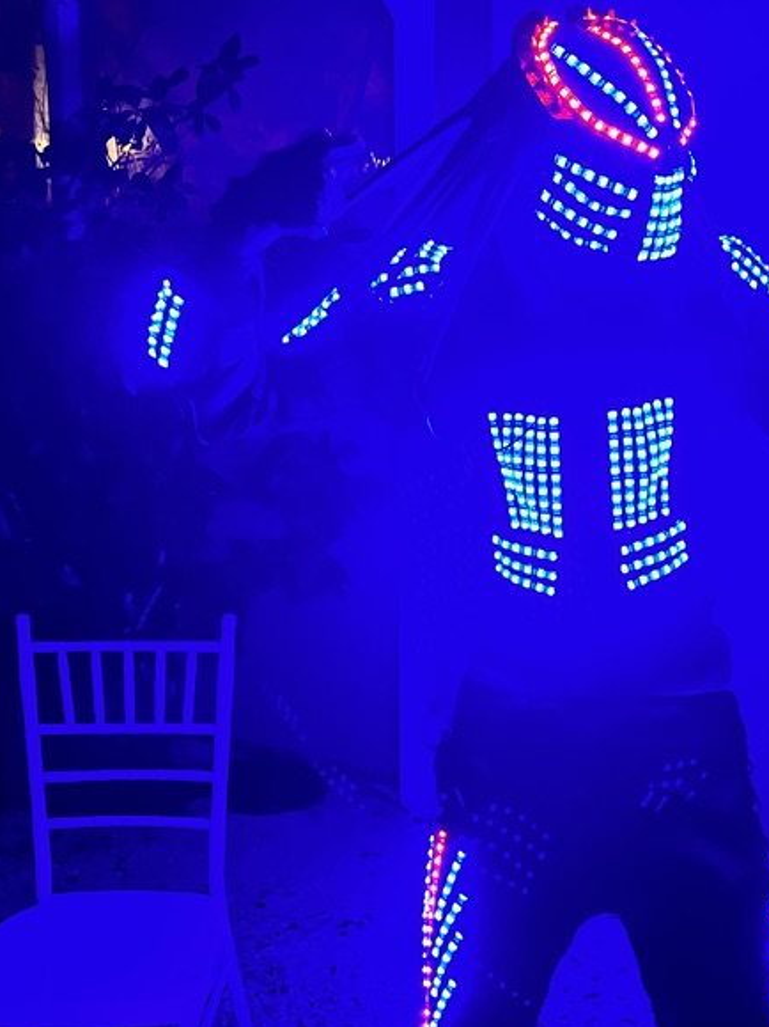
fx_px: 1363
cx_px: 535
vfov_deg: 41.2
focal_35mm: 46
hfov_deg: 31.2
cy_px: 511
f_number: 1.6
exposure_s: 1/31
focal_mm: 5.1
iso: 400
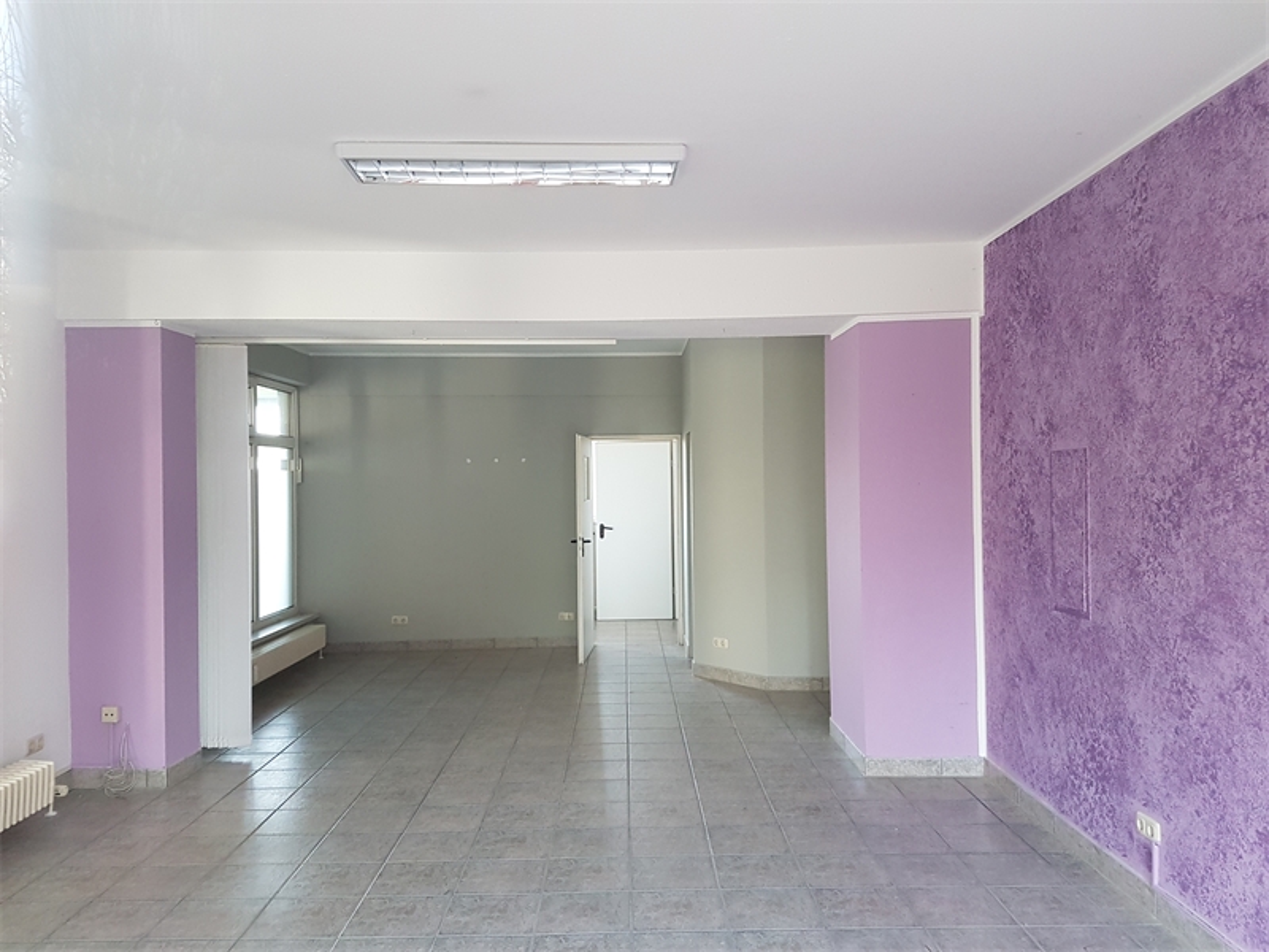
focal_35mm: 26
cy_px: 476
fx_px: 953
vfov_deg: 53.1
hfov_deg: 67.3
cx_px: 634
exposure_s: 1/33
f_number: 1.7
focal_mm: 4.2
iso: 160
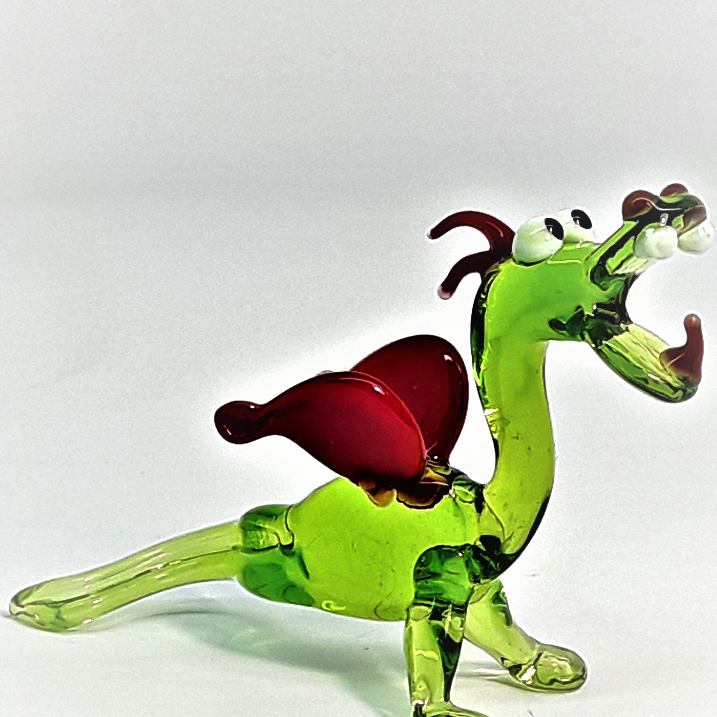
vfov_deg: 48.2
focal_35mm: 34
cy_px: 423
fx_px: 797
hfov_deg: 48.4
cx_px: 367
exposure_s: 1/123
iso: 40
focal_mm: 3.7
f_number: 1.9
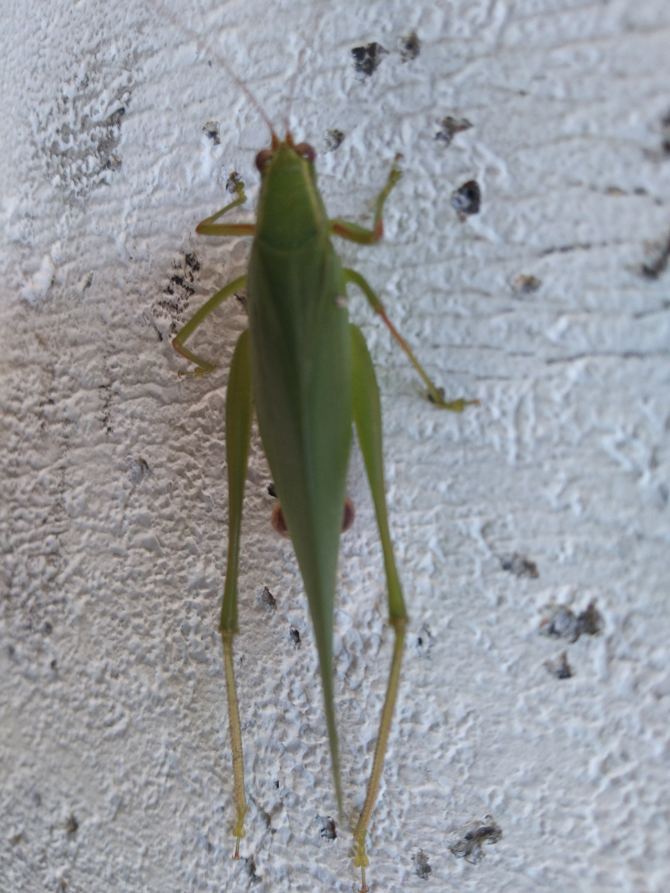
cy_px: 446
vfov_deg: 60.0
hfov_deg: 46.8
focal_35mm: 30
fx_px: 774
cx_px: 335
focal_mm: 3.65
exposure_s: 1/100
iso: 96
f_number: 2.2
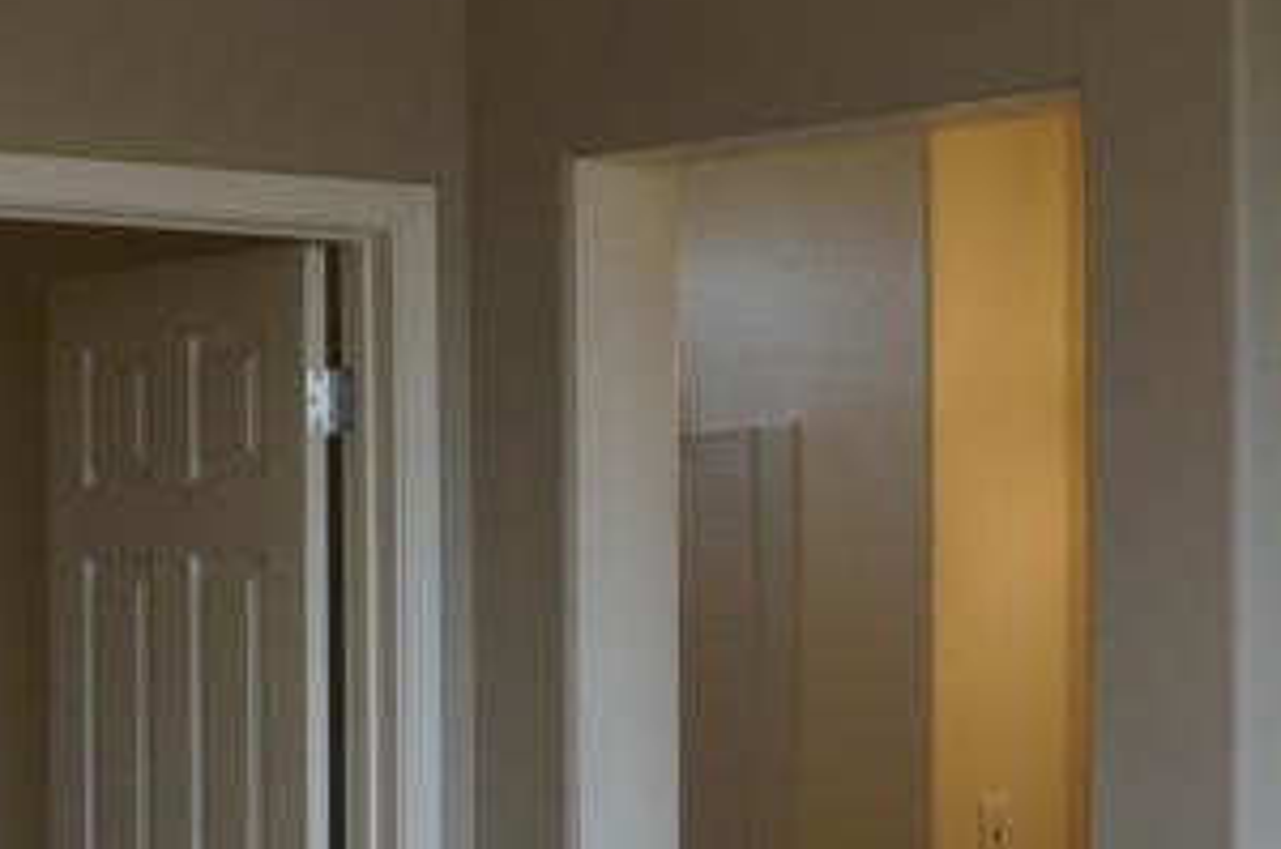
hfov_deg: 19.3
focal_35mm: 104
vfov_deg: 13.0
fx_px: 3695
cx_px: 132
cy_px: 785
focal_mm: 18
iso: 320
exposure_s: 1/160
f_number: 4
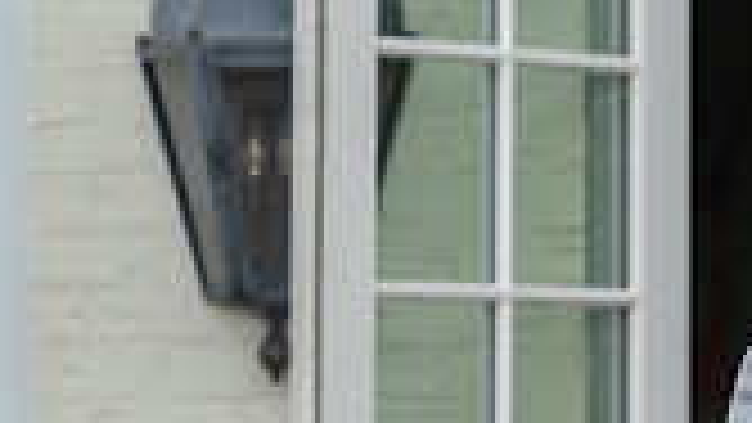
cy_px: 611
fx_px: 7718
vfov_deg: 3.1
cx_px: 1283
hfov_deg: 5.5
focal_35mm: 387
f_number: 5.6
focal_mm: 94
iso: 160
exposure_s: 1/250
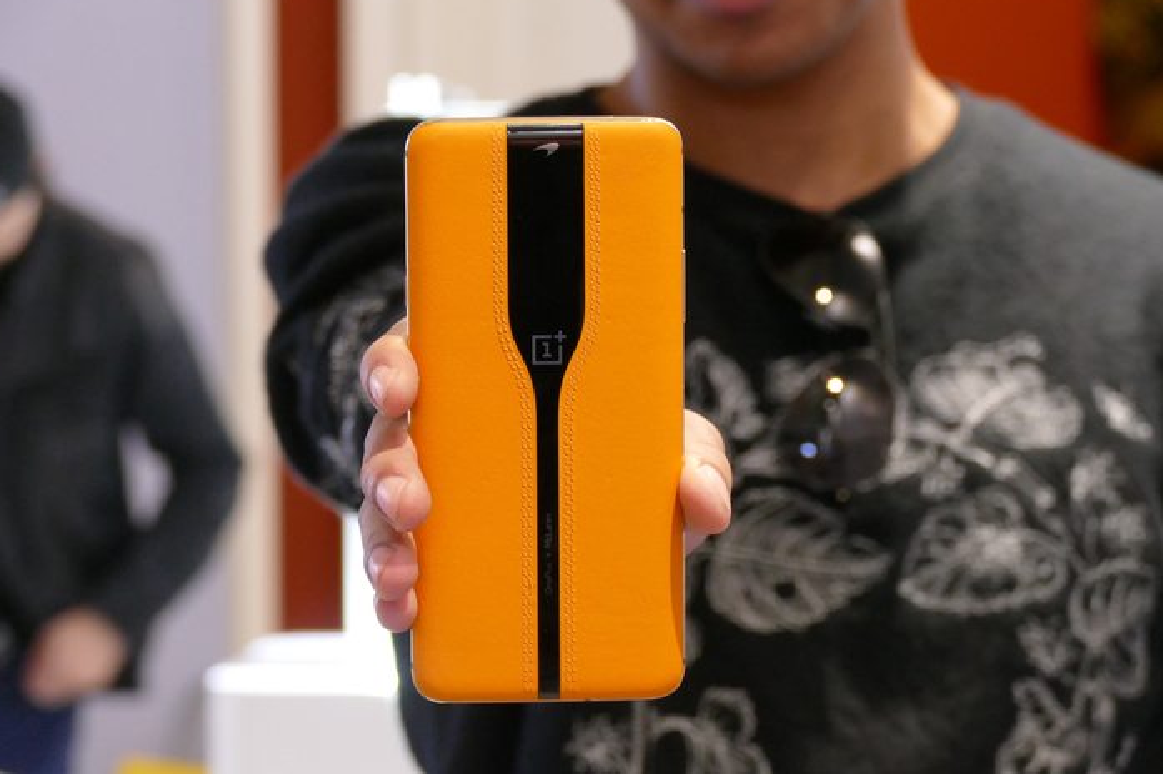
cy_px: 376
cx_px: 573
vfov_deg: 10.5
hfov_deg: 15.8
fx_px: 4198
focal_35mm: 130
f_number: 3.9
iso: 1600
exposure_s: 1/50
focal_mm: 45.89
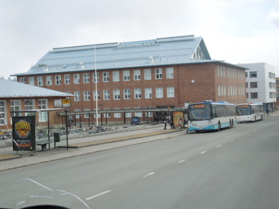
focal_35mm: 56
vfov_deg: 26.1
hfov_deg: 34.3
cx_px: 135
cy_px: 106
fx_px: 452
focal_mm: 9.8
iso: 100
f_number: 4.2
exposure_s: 1/320
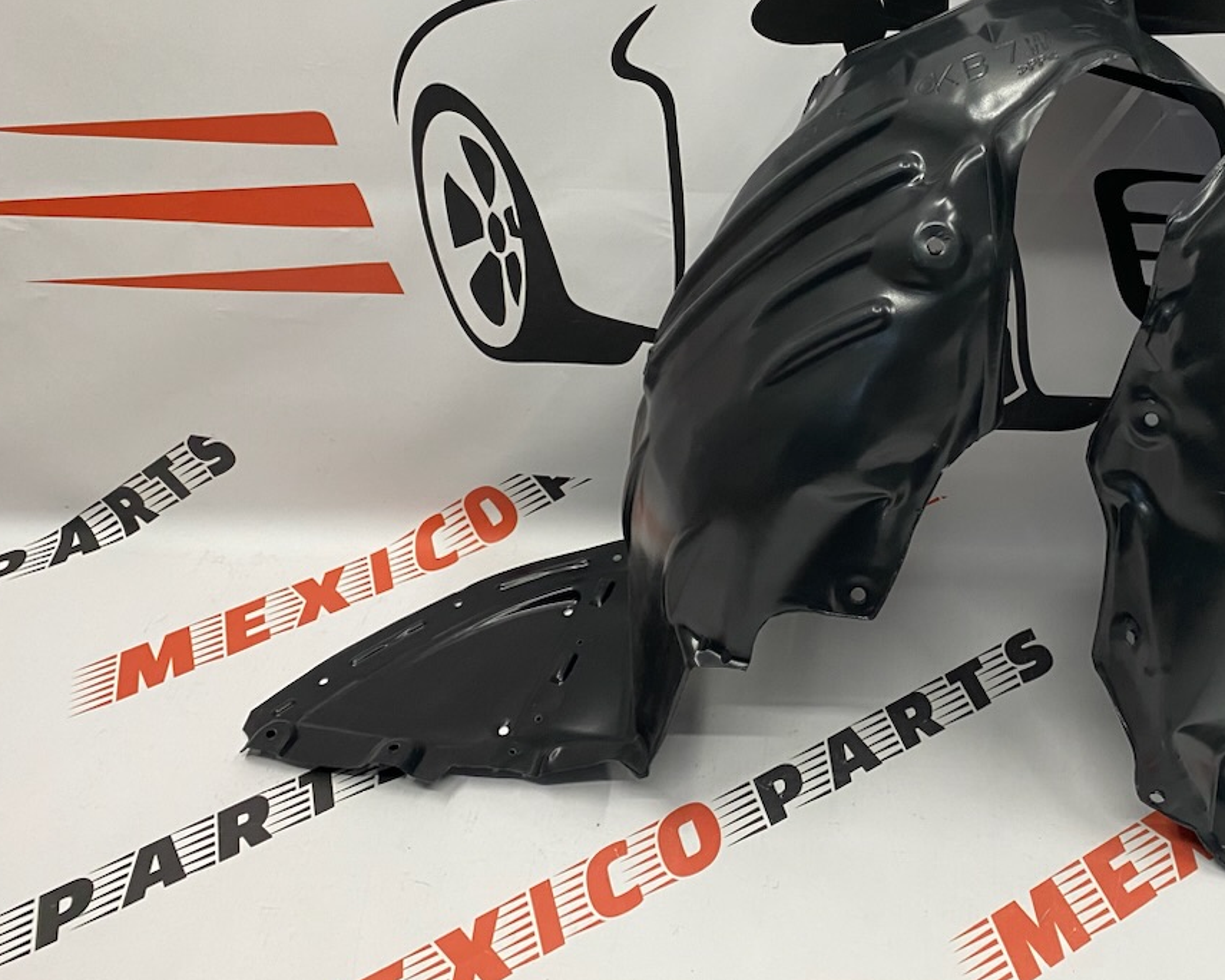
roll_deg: +2.2
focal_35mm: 38
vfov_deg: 38.6
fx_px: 1378
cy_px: 314
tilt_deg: -36.6
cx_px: 874
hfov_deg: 46.7
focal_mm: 4.25
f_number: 1.8
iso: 125
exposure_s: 1/80
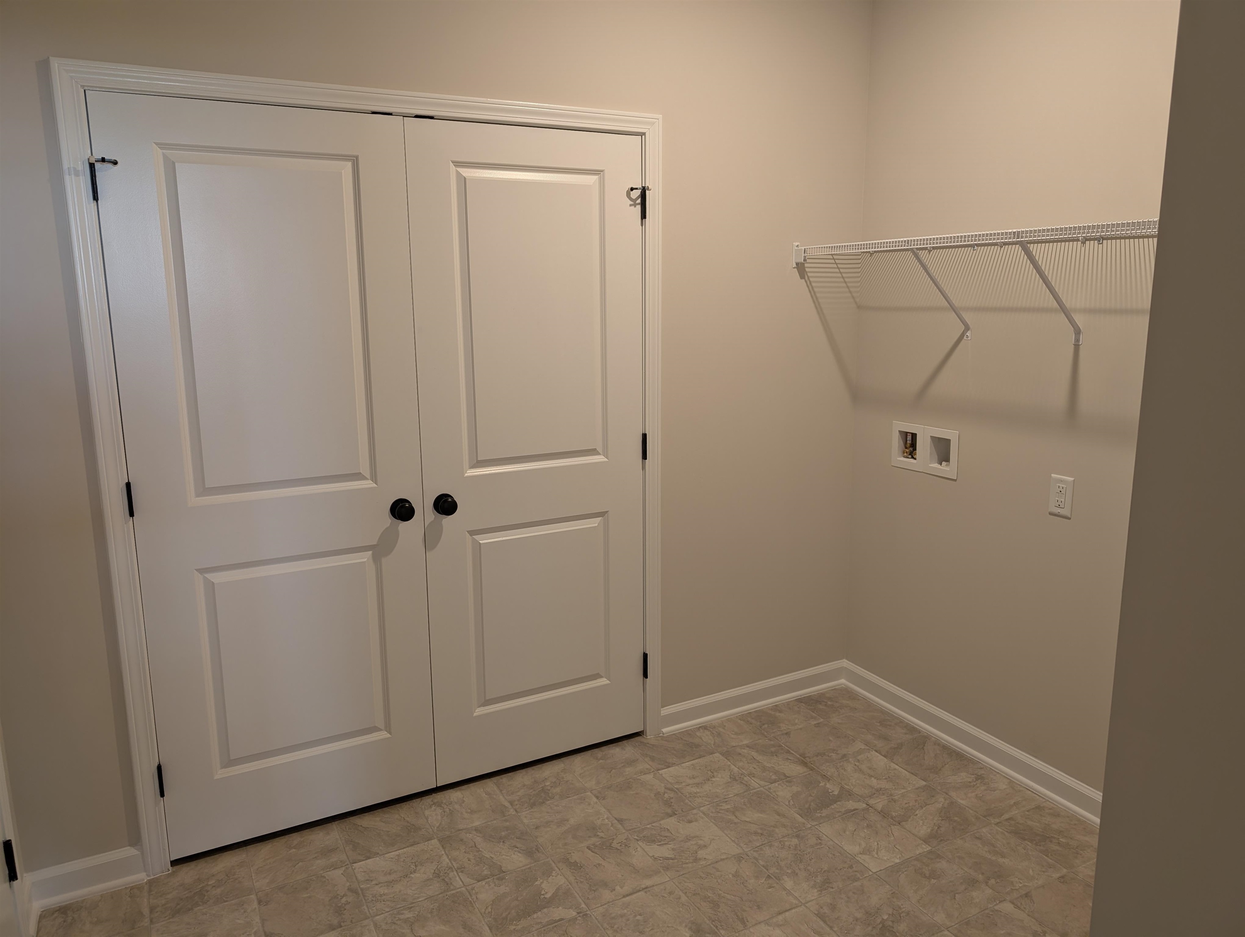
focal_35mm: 24
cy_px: 468
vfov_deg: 56.9
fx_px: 864
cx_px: 622
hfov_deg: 71.5
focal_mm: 6.9
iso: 82
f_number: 1.68
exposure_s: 1/24
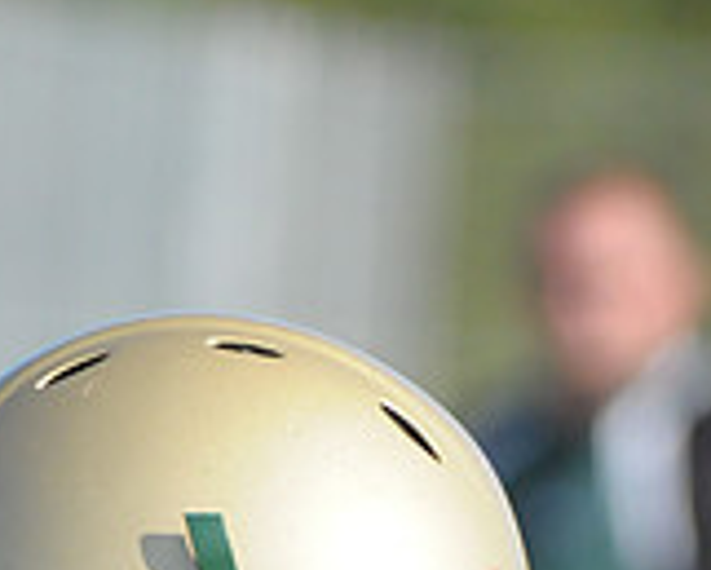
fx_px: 21329
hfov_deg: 1.9
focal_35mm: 1013
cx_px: 289
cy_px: 1264
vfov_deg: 1.5
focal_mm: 200
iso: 1600
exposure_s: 1/8000
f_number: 4
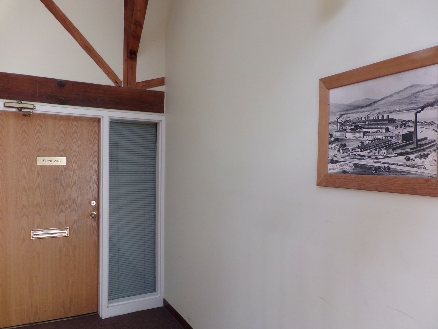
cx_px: 219
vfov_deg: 53.1
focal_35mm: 26
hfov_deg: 67.3
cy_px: 164
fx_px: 329
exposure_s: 1/100
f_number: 3.2
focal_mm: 4.7
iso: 178
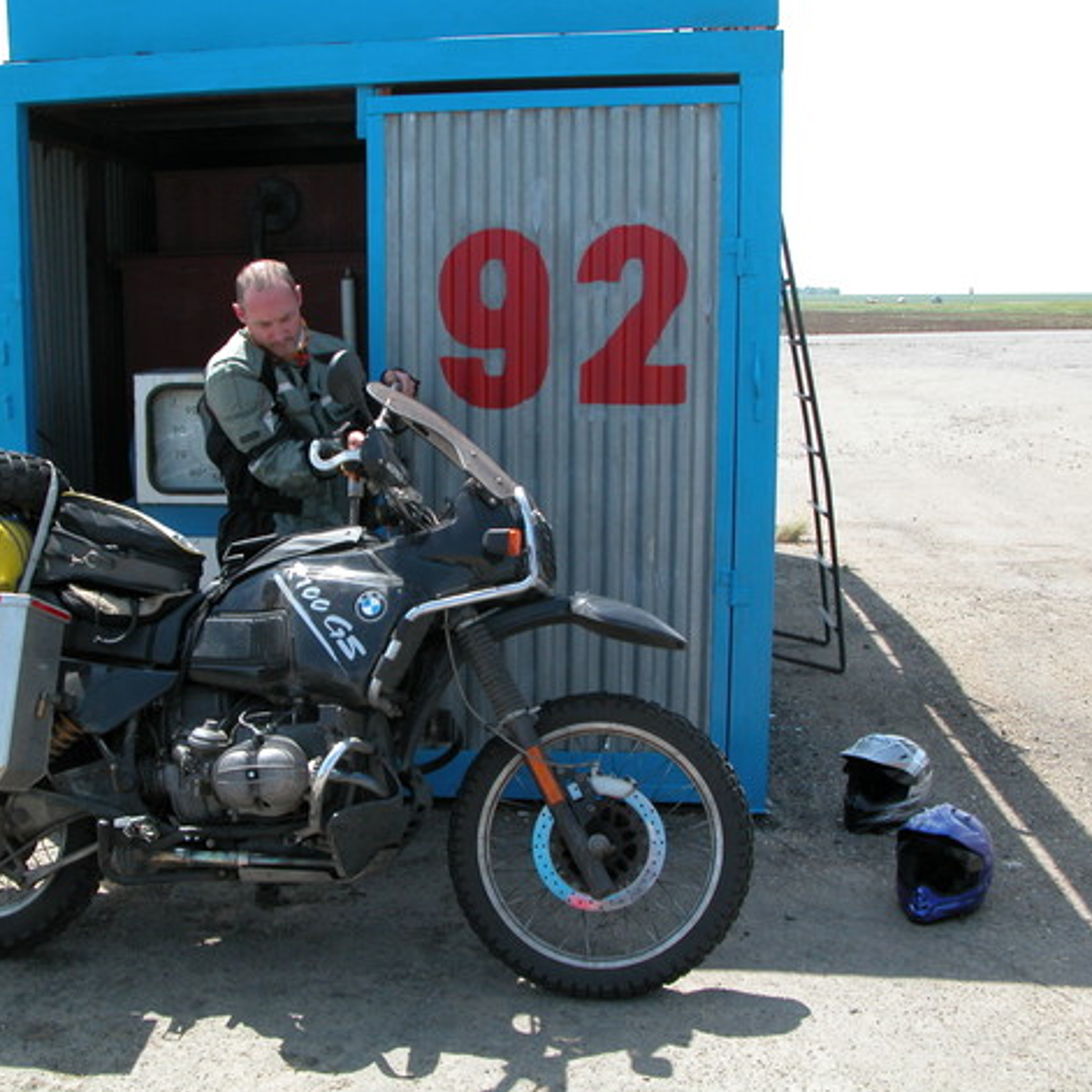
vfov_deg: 40.0
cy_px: 552
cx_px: 441
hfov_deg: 39.9
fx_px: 1499
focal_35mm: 42
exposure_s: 1/210
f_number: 5.6
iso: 100
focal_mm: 8.9
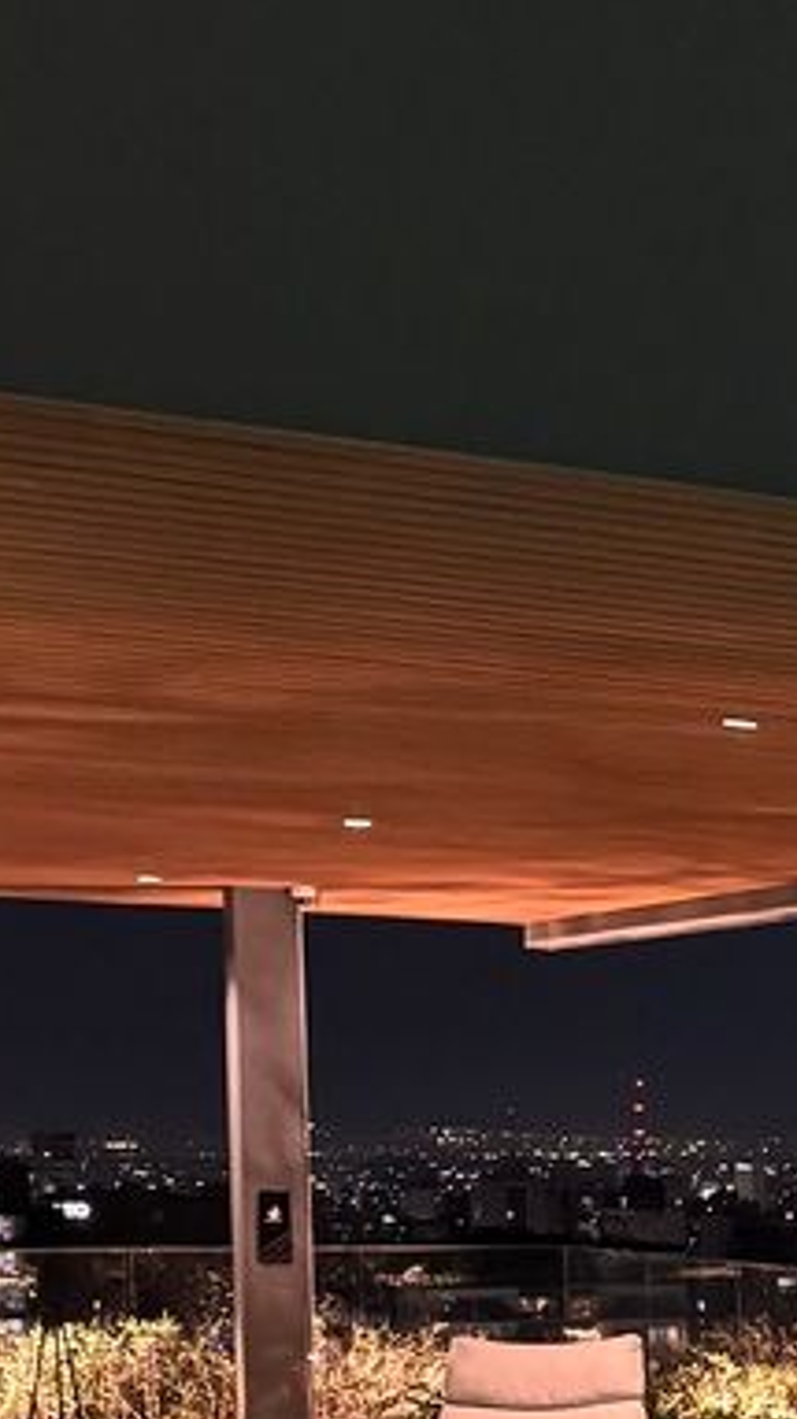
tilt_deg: -5.2
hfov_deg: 13.4
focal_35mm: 82
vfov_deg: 24.6
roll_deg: -0.9
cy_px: 1441
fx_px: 3086
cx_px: 1386
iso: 1000
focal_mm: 6.76
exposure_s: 1/30
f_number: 1.78
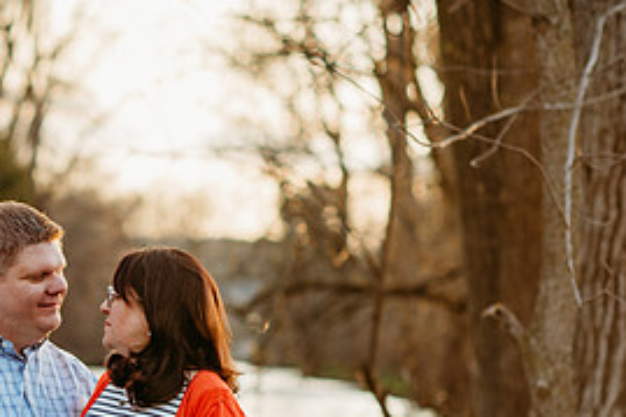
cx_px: 48
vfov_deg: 7.3
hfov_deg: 10.9
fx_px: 3250
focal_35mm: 187
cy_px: 395
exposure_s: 1/200
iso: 125
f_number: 2.8
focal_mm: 85
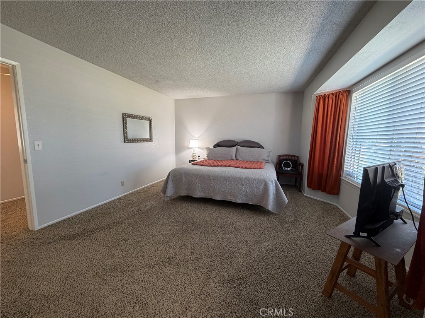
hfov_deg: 102.1
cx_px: 212
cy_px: 159
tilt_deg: -7.0
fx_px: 172
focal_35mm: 14
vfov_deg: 85.7
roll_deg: -0.5
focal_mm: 2.22
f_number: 2.2
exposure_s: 1/60
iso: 250
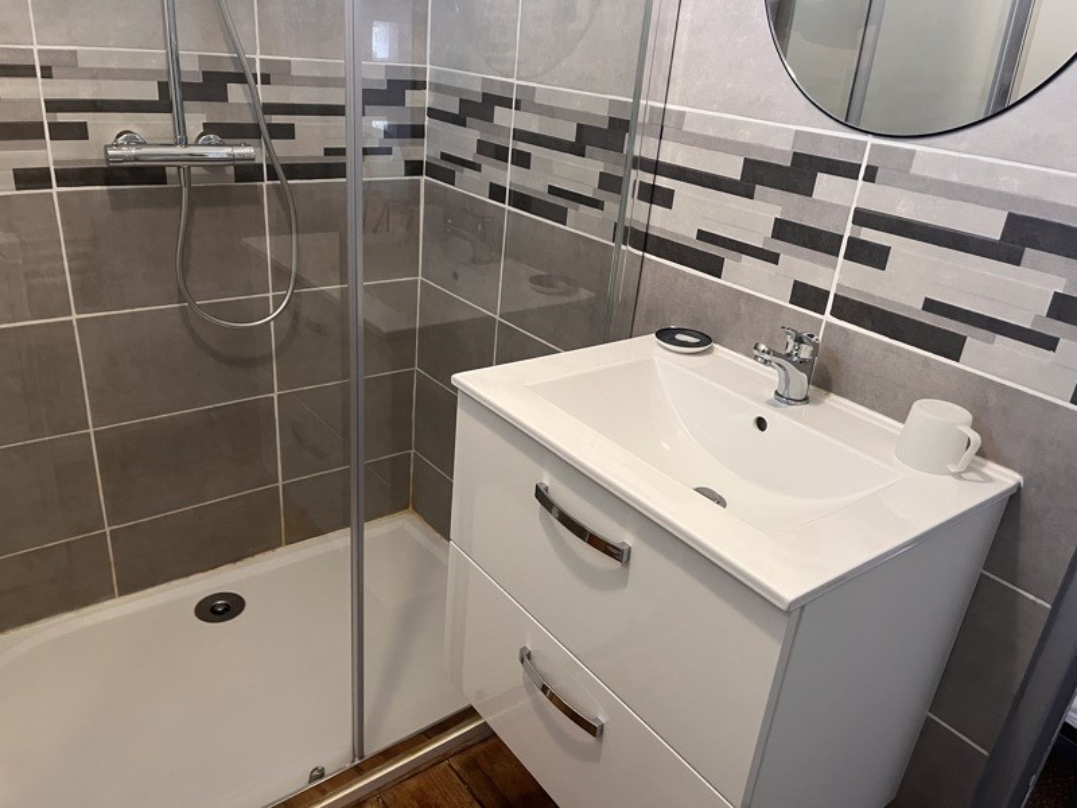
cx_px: 538
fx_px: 809
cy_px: 404
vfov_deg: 53.1
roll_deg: -5.5
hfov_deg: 67.3
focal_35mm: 26
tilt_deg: -25.3
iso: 160
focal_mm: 5.1
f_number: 1.6
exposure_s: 1/50
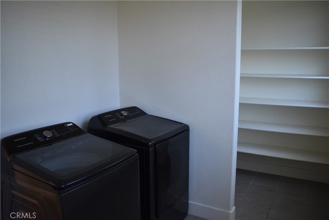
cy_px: 110
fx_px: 274
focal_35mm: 30
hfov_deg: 61.9
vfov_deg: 43.6
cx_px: 164
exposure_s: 1/125
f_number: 3.5
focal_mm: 20
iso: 800
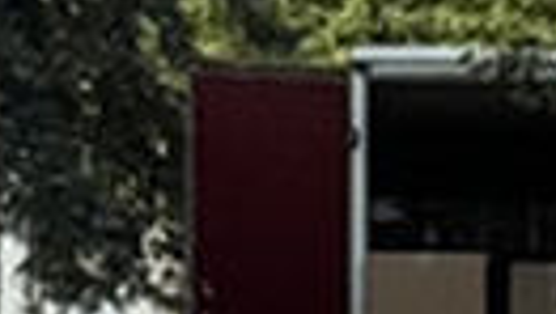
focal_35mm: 320
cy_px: -441
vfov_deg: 3.7
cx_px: -301
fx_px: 4723
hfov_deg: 6.6
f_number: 1.78
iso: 64
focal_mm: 6.86
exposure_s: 1/2110
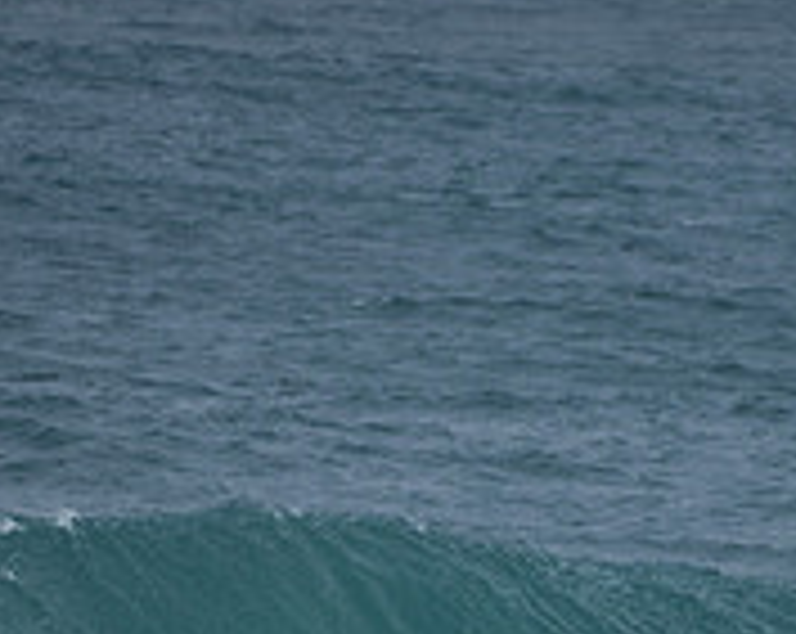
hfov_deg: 1.2
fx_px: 39066
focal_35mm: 1661
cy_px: 731
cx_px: 499
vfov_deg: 0.9
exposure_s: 1/1000
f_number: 5.6
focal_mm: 500
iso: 80
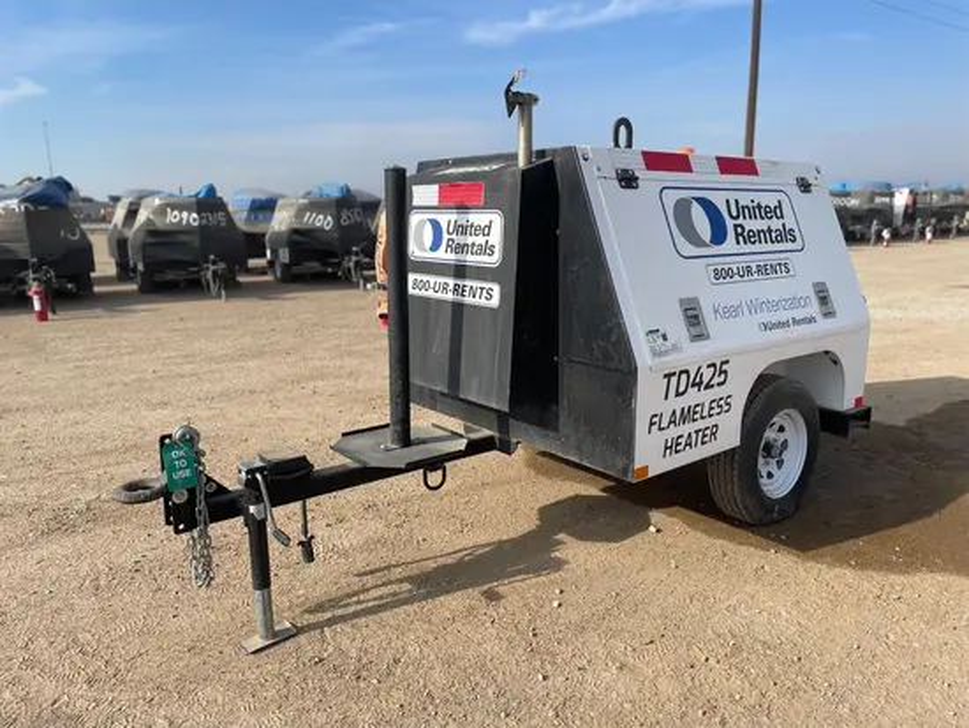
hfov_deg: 67.3
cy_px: 364
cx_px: 484
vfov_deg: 53.1
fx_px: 728
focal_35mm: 26
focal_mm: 4.2
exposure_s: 1/4132
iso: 50
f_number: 1.6
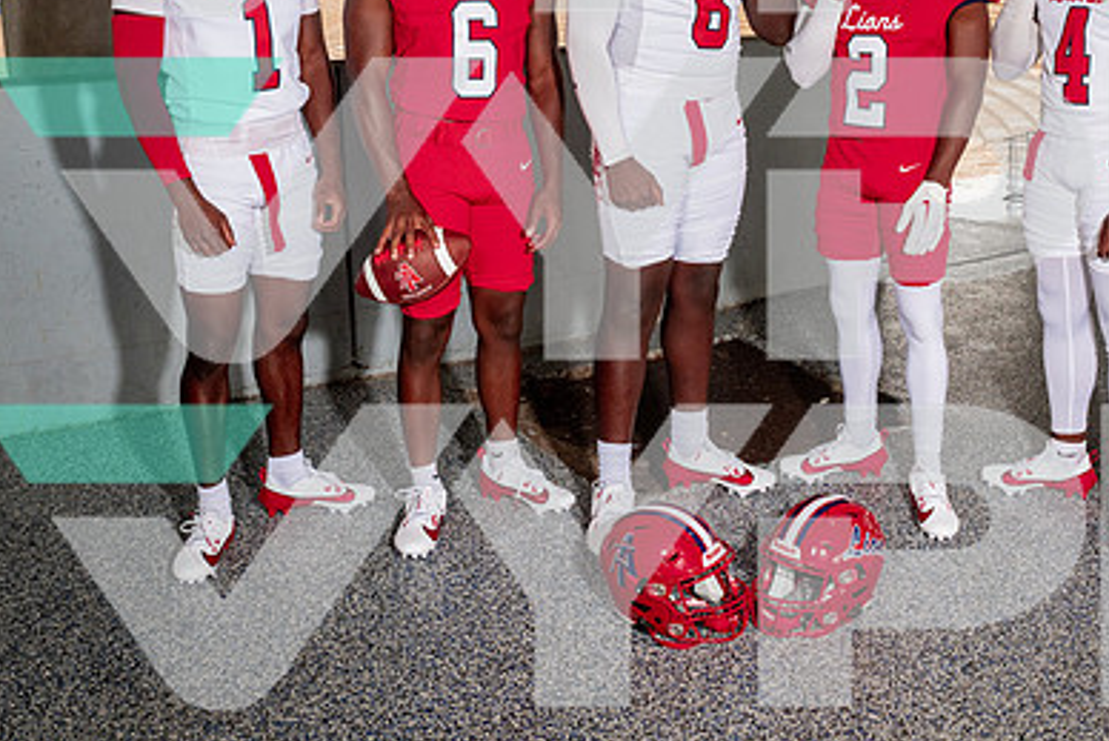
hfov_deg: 43.2
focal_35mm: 45
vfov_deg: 29.5
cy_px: 210
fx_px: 1387
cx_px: 712
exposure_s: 1/200
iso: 640
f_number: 7.1
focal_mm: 30
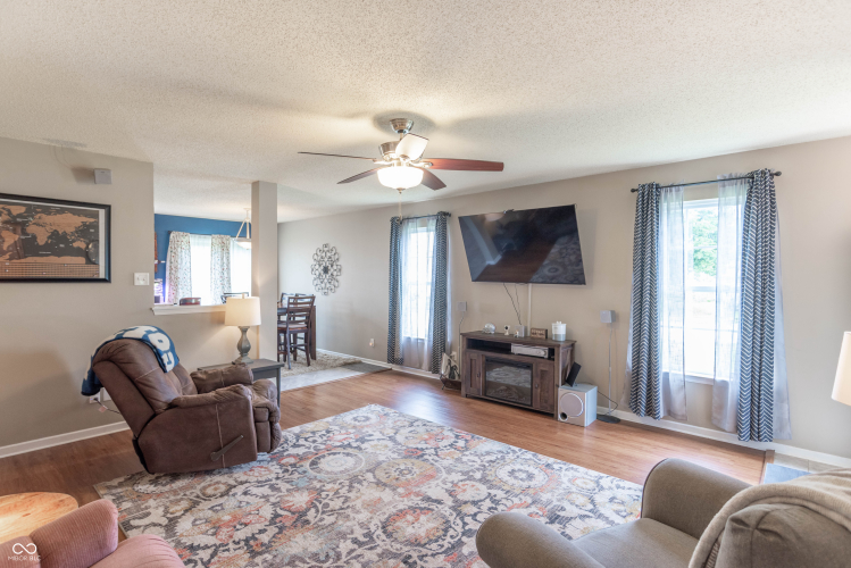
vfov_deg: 67.4
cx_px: 426
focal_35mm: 18
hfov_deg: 90.0
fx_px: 426
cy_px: 284
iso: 250
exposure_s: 1/15
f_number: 6.3
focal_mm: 18
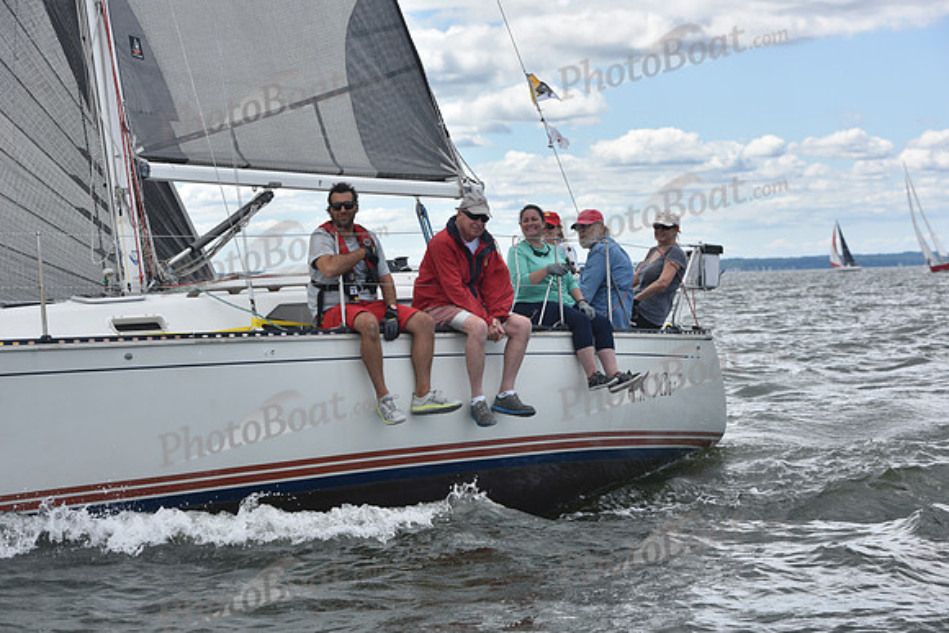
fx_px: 2768
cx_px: 474
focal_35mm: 105
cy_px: 316
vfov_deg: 13.0
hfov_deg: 19.5
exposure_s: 1/800
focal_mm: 105
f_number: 8
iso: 250
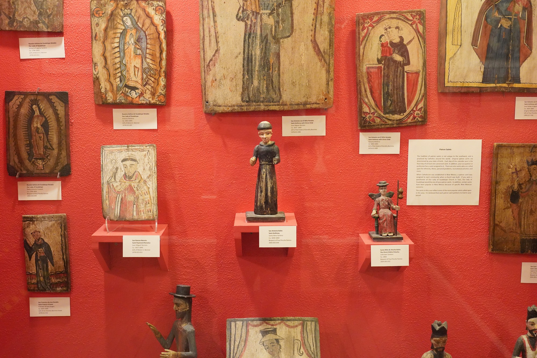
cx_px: 268
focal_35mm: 48
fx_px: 716
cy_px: 179
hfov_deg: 41.1
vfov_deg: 28.1
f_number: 5.6
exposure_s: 1/100
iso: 8000
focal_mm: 48
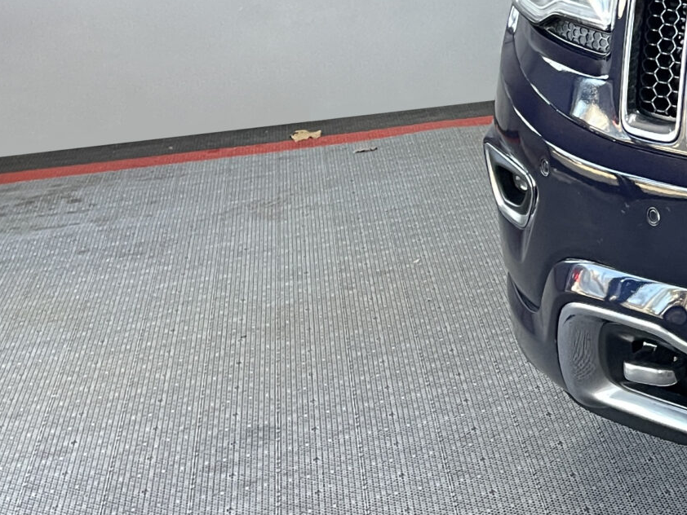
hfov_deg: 22.4
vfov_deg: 18.8
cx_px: 936
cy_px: -5
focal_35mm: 76
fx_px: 1509
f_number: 1.6
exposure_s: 1/51
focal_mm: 5.1
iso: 500
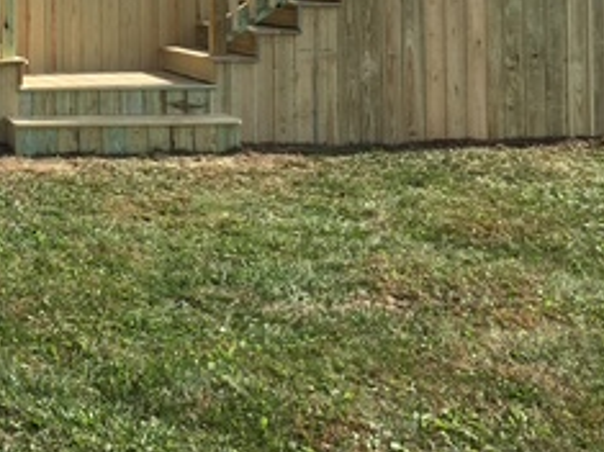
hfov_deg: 22.8
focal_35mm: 79
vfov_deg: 17.8
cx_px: -108
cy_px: -74
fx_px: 1378
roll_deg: +0.6
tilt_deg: +1.4
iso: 25
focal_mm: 4.15
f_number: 2.2
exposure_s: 1/999
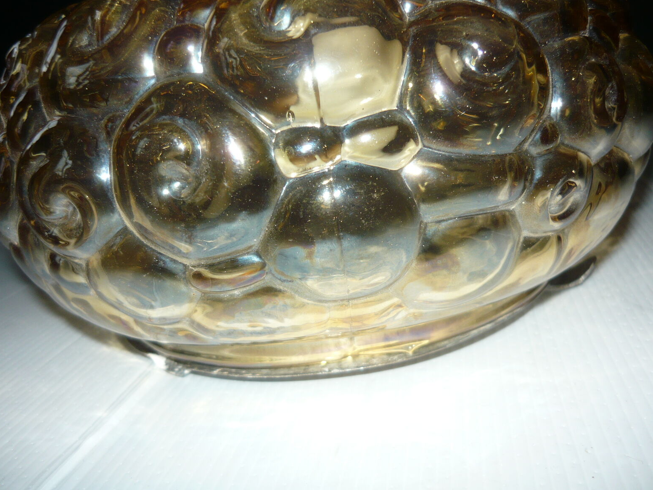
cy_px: 251
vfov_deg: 41.8
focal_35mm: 34
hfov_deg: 54.0
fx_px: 641
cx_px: 328
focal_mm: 5.5
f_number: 2.8
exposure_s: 1/30
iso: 100
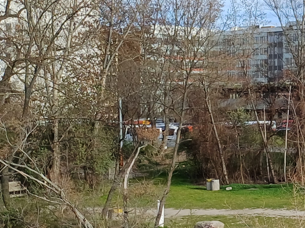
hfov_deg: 16.8
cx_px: 522
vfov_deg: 14.8
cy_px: 96
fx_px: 881
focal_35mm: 100
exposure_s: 1/898
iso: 50
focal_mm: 4.65
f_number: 1.8
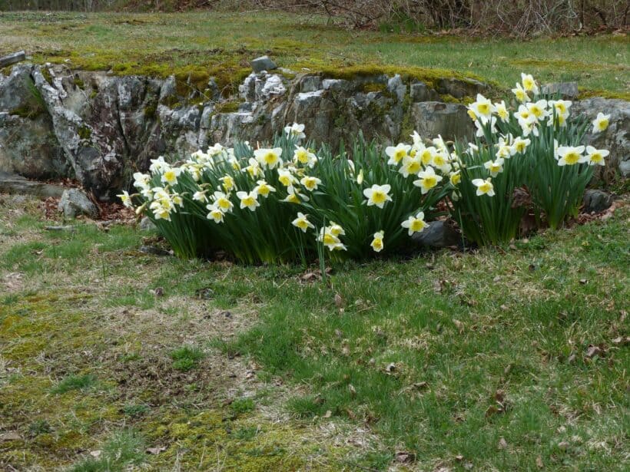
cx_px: 315
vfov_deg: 24.8
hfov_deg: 32.7
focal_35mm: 59
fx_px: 1074
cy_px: 236
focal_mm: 10.5
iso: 100
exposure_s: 1/400
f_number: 4
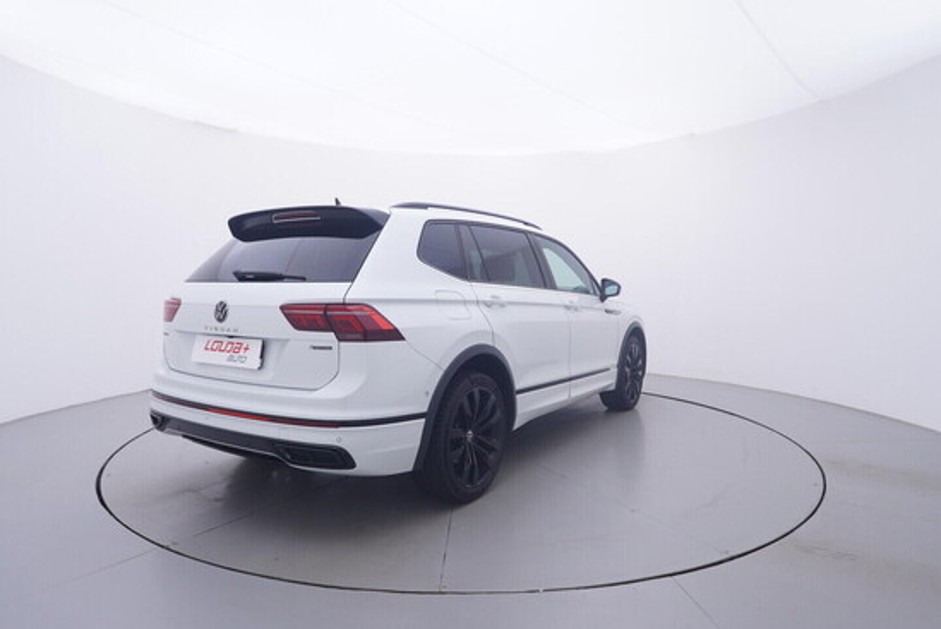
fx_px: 589
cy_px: 314
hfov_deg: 77.3
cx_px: 470
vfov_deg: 56.2
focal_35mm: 22
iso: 200
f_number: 5
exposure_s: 1/80
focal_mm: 15
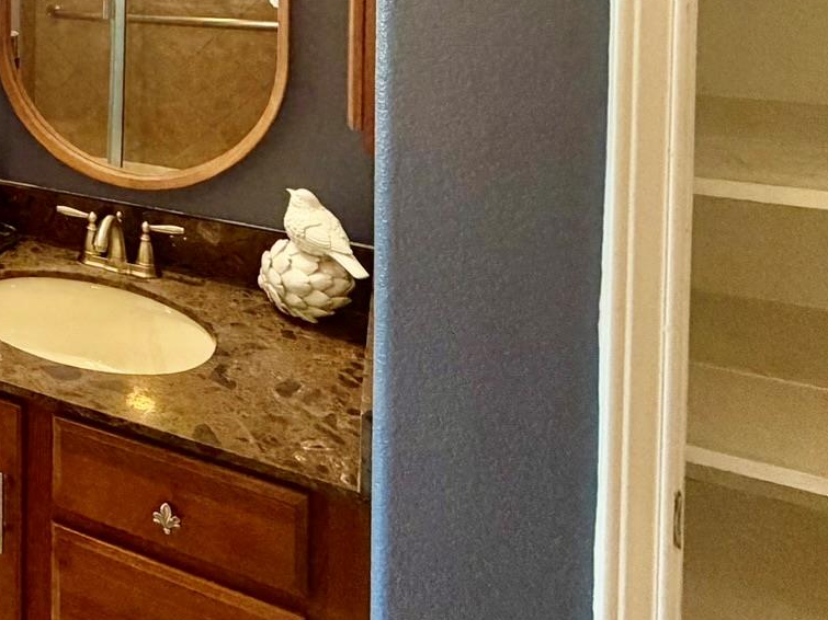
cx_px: -182
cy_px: -78
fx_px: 909
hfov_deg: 36.7
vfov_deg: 32.7
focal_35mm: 38
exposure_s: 1/60
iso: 320
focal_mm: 2.22
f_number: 2.2
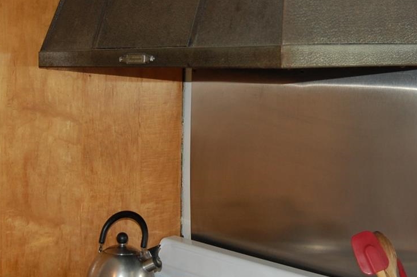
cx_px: 230
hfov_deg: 25.4
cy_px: 99
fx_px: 926
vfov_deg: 17.0
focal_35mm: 80
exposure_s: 1/60
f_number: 4
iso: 400
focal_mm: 26
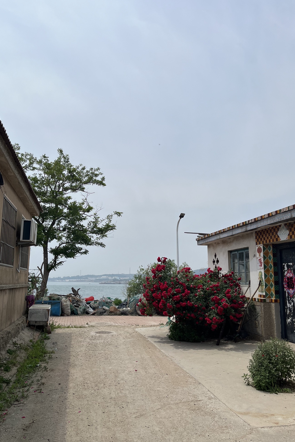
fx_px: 344
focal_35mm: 28
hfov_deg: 46.3
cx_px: 134
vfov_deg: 65.5
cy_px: 224
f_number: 1.6
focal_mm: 5.1
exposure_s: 1/9901
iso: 50
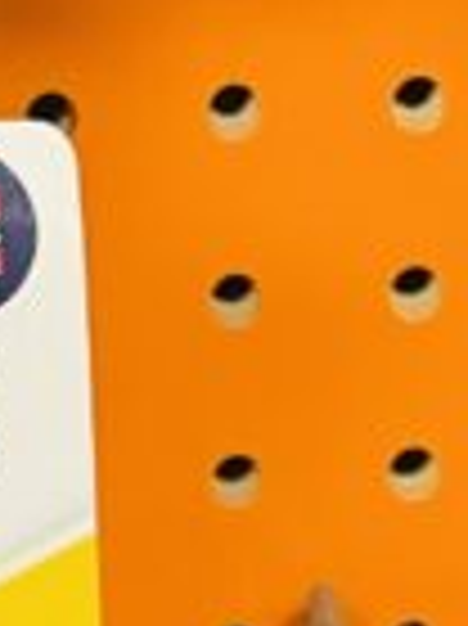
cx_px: -27
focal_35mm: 192
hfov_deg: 7.7
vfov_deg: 9.7
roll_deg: +2.9
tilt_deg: -21.4
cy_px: 1175
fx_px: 3466
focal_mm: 4.2
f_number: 1.6
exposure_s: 1/41
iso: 100
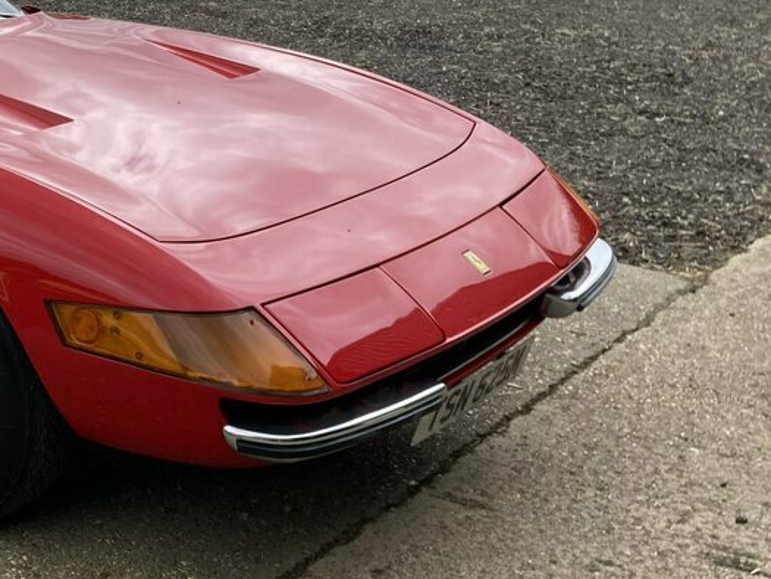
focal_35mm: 64
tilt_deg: -16.5
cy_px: 154
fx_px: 1426
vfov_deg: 22.7
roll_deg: -2.2
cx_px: -51
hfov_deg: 27.9
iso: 20
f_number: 1.8
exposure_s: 1/941
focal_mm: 3.99
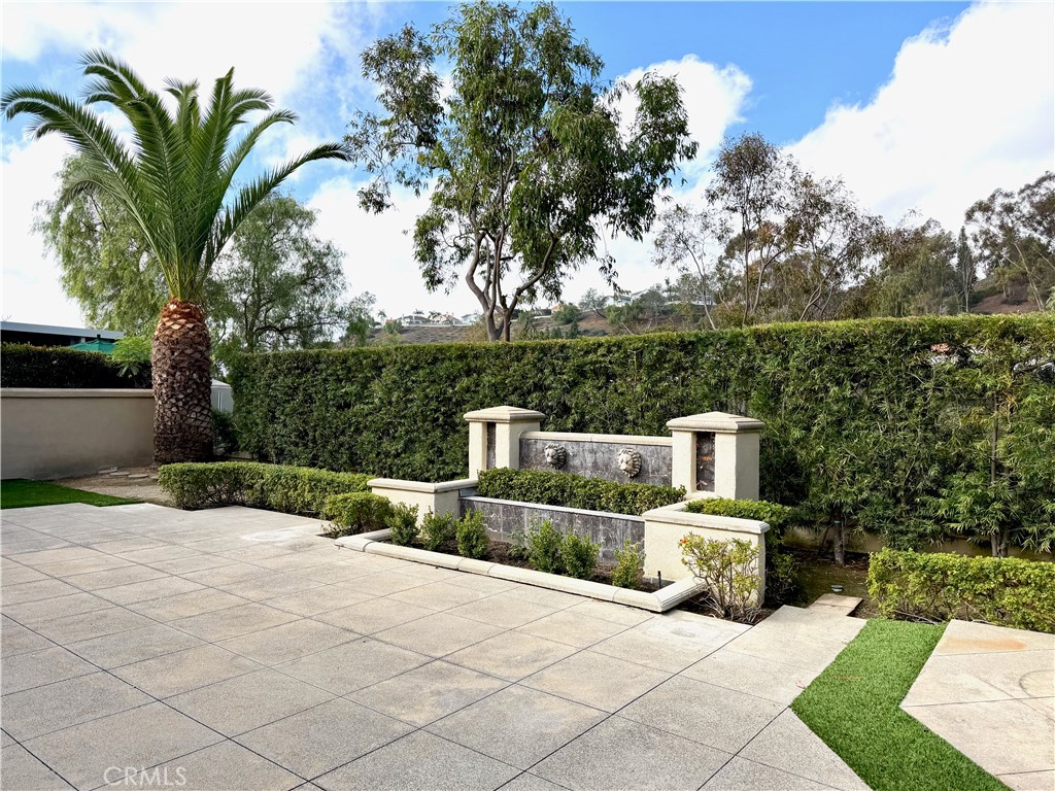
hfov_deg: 71.6
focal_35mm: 24
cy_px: 396
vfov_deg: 56.8
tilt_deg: -0.8
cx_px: 528
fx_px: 731
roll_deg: +0.1
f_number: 1.78
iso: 100
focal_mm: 6.76
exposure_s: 1/2907
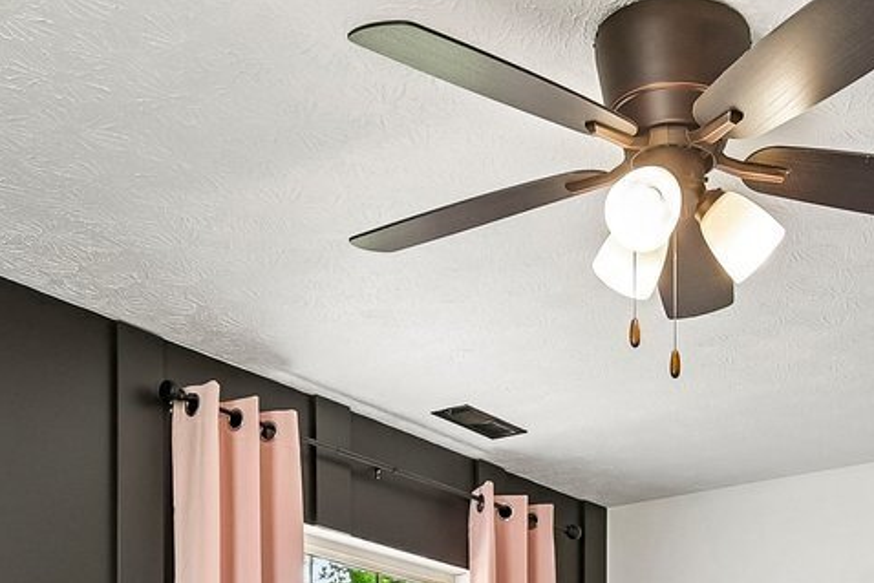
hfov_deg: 32.8
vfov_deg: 19.6
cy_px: 880
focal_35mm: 60
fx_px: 1457
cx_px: 640
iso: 400
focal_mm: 14
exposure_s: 1/13
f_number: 8
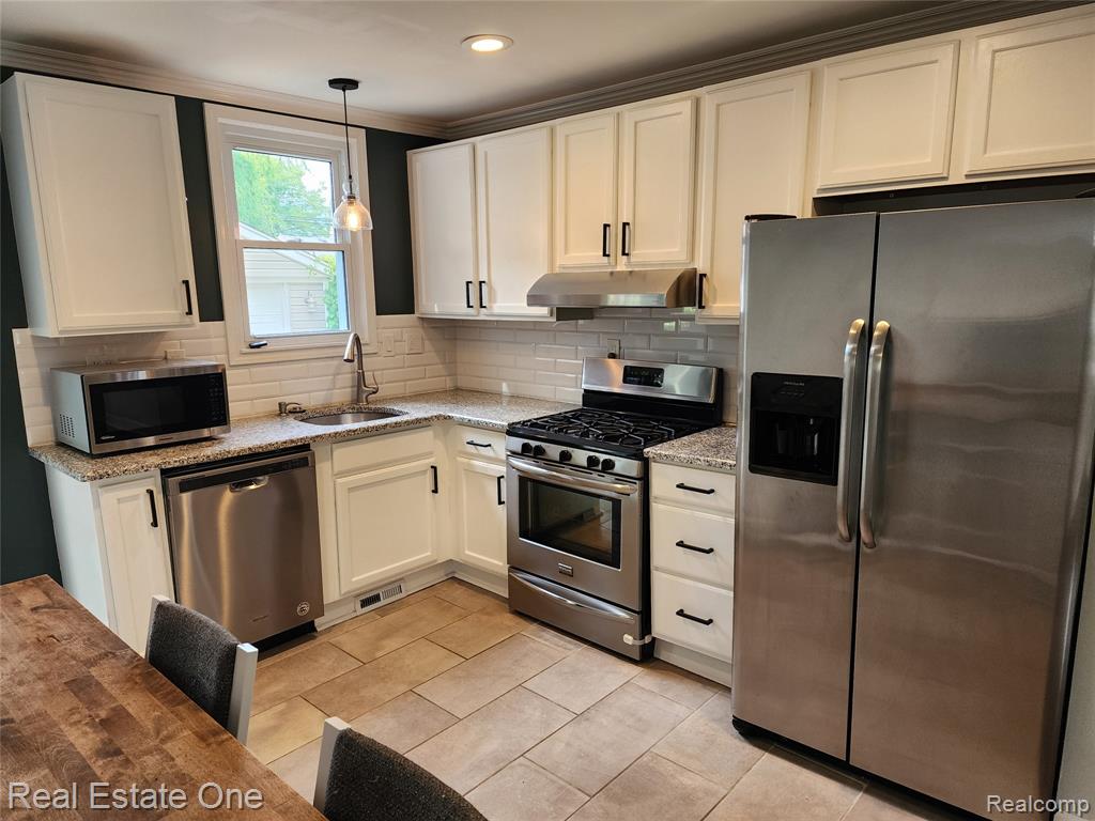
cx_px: 548
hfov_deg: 73.9
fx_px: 728
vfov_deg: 58.9
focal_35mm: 23
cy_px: 410
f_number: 1.8
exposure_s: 1/120
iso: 160
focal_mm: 6.4
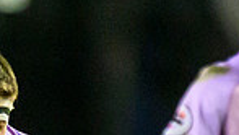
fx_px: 28817
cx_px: -80
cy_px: 496
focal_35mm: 4543
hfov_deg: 0.5
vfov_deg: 0.3
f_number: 4
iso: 10000
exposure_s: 1/1000
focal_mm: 560
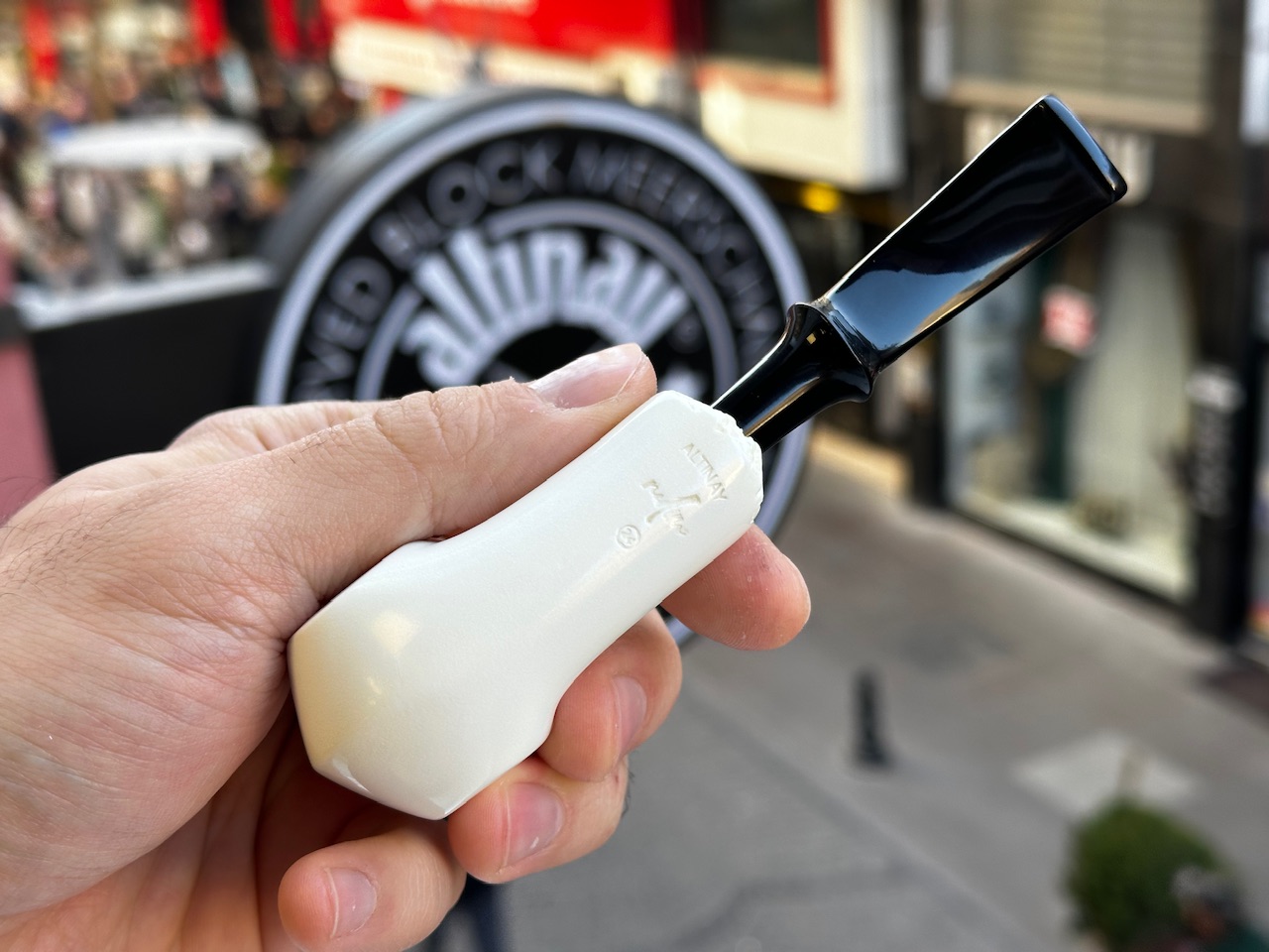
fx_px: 1760
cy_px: 476
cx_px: 634
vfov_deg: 30.3
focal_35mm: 48
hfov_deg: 39.7
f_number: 1.78
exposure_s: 1/224
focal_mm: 6.86
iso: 64
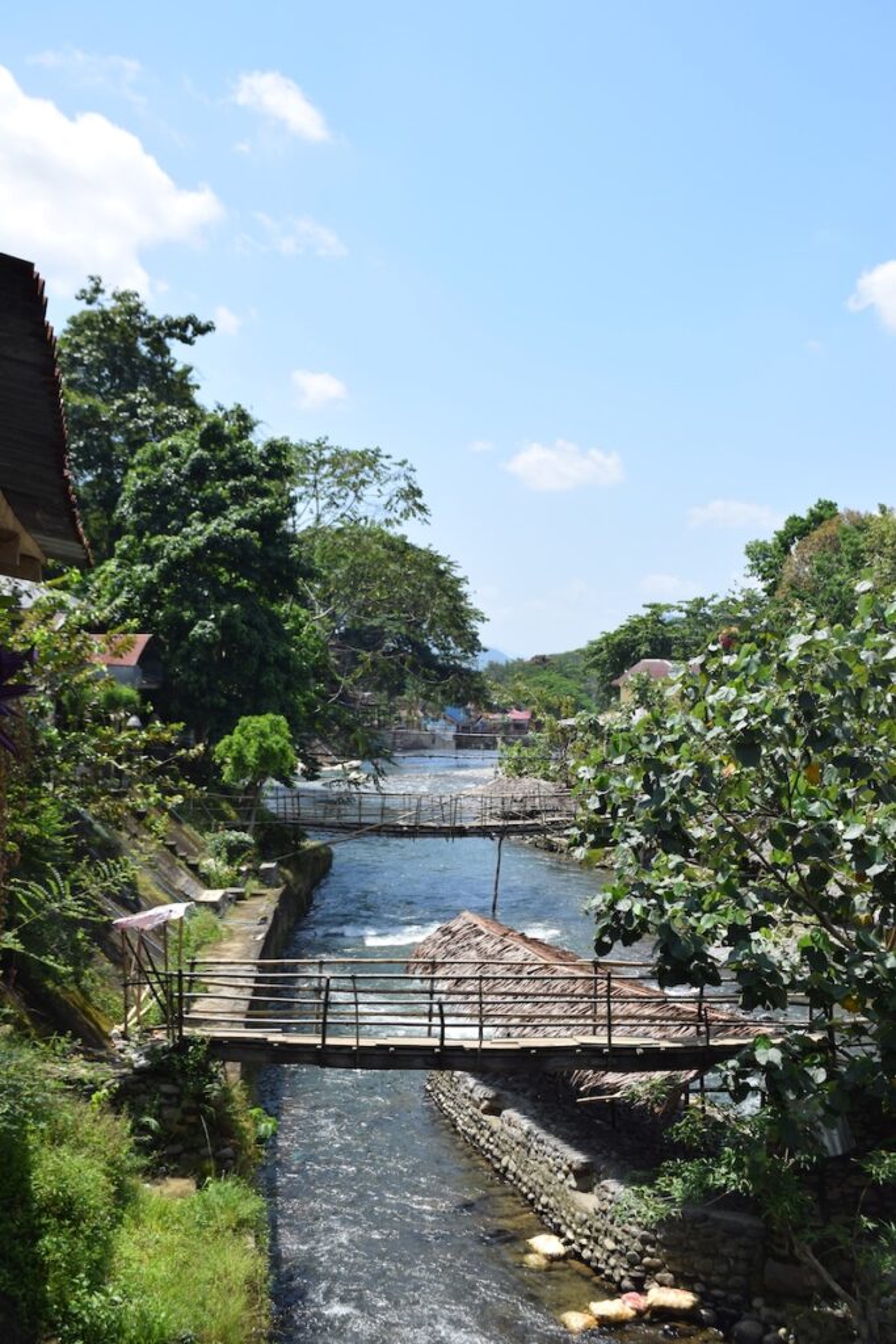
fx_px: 1511
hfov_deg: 33.0
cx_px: 448
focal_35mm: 40
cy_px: 672
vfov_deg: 47.9
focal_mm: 27
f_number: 10
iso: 200
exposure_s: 1/400
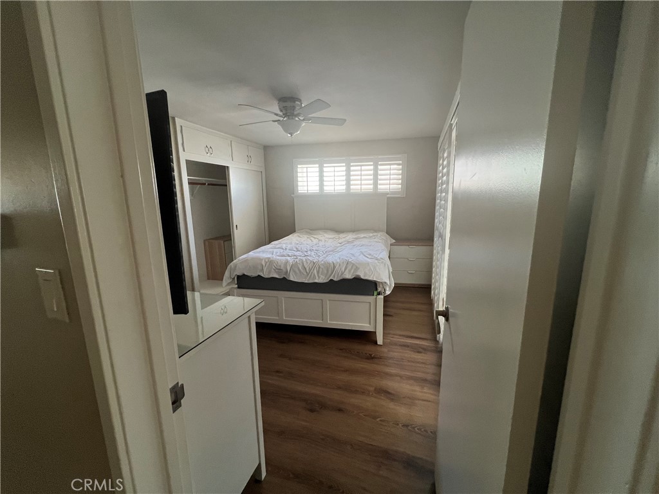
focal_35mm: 13
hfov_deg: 106.2
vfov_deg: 89.9
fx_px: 247
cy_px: 247
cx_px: 330
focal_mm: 1.57
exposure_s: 1/81
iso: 250
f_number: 1.8
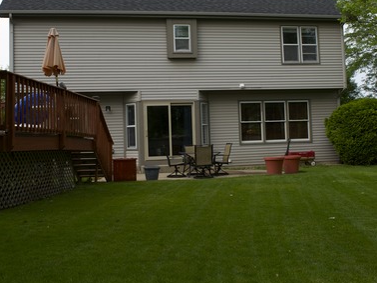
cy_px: 118
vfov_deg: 32.8
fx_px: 479
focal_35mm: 44
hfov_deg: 43.0
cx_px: 189
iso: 100
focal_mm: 18
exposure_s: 1/200
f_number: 7.1
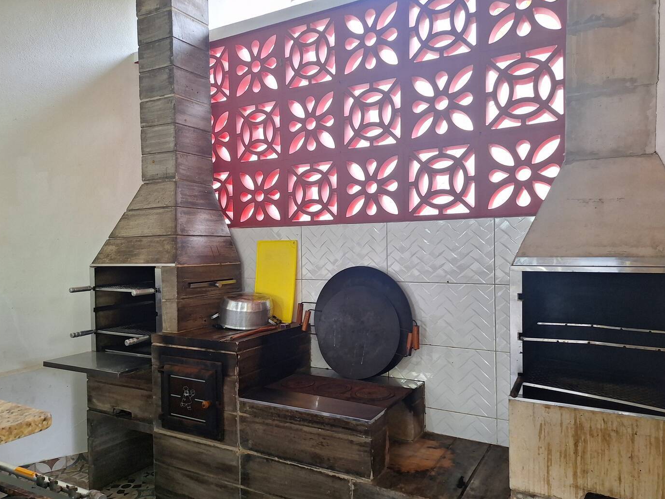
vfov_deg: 56.8
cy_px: 259
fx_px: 461
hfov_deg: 71.6
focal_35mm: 24
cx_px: 332
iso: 50
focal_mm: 5.54
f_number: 1.8
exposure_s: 1/60
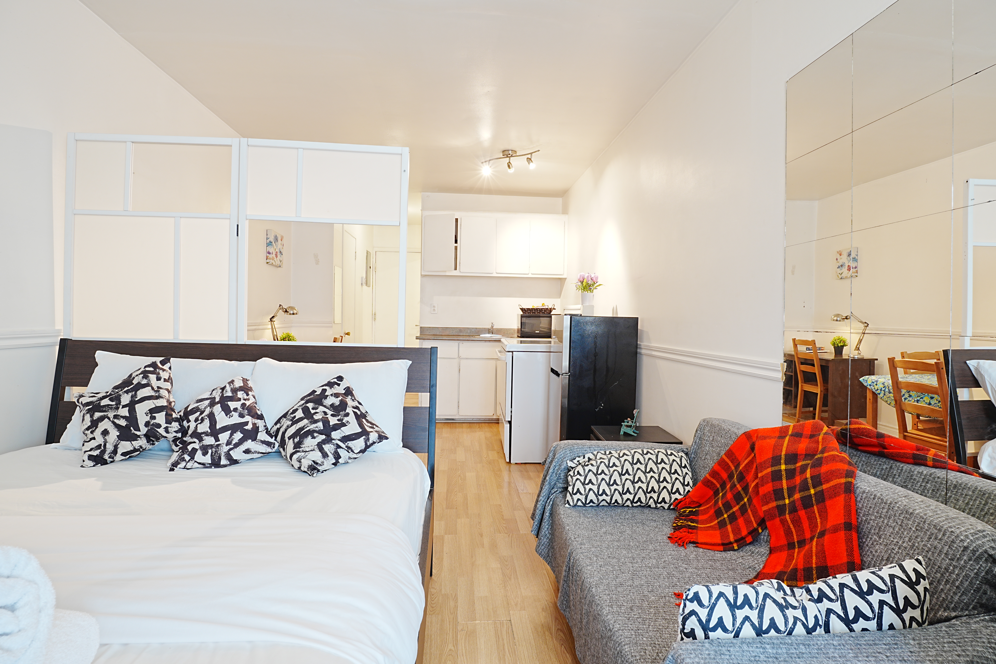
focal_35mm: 16
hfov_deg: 95.0
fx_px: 456
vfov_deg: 72.1
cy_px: 332
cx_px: 498
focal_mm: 11
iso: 100
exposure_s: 1
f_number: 8
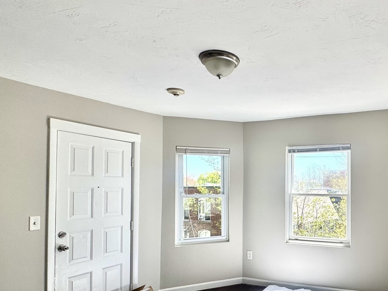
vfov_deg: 52.4
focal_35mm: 26
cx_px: 303
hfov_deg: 62.4
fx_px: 291
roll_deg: -0.5
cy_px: 185
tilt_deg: +0.3
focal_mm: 2.22
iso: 40
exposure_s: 1/381
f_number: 2.2
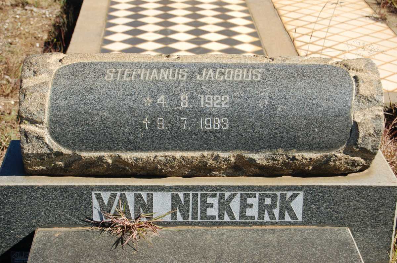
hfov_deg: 24.6
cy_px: 132
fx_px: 909
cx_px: 198
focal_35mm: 82
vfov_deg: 16.5
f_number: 6.3
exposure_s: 1/320
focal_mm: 55
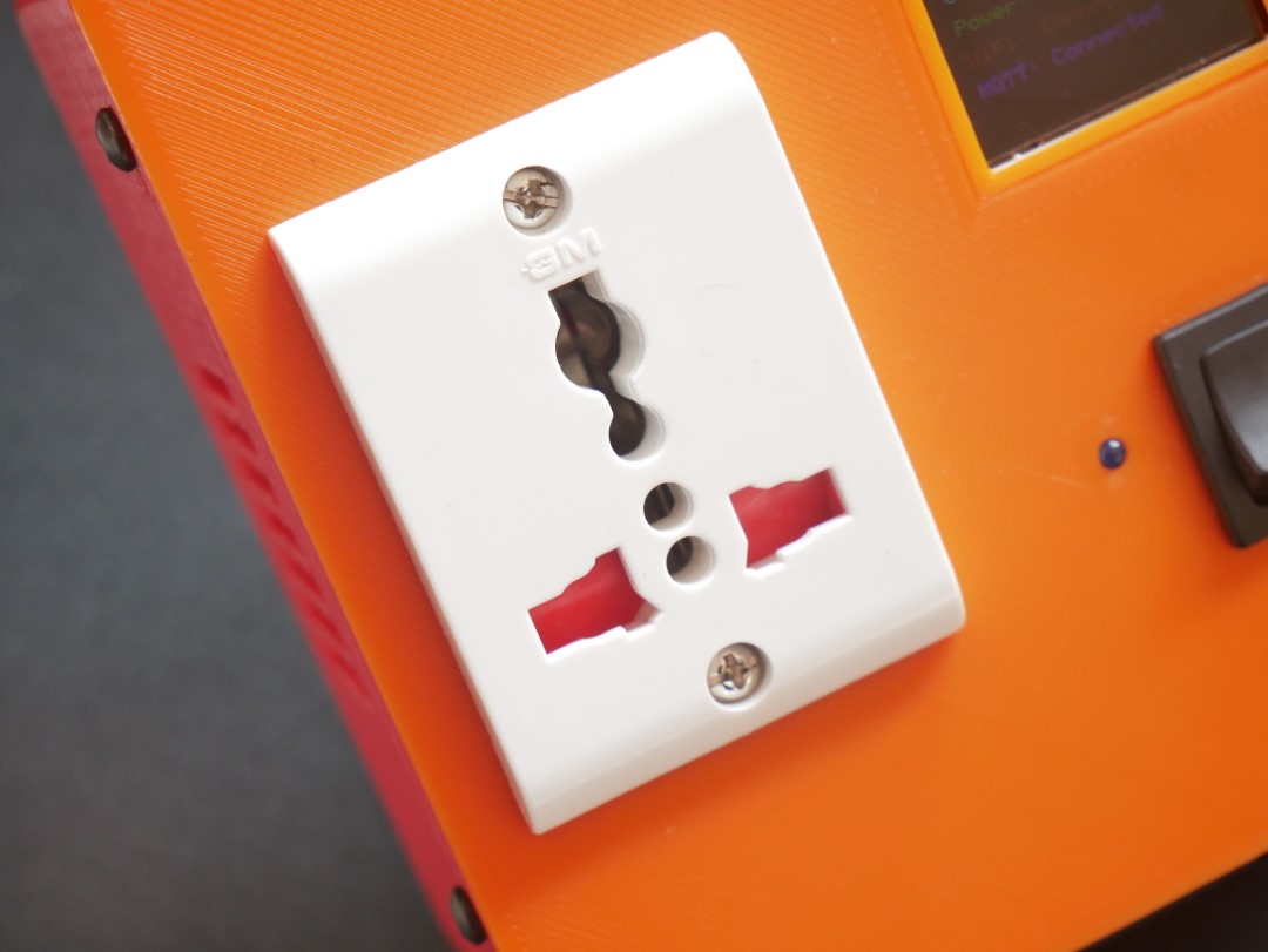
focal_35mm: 88
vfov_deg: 16.8
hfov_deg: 22.2
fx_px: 3225
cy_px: 476
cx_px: 634
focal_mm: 44
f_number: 5.6
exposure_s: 1/100
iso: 800
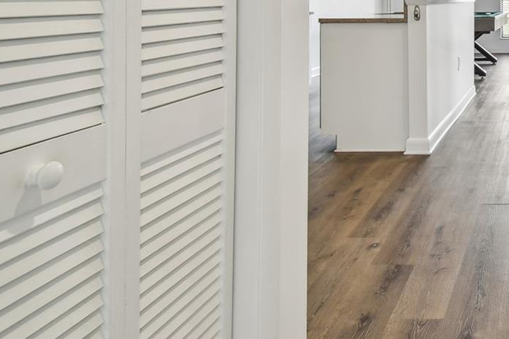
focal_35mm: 37
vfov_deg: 32.7
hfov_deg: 43.2
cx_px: 527
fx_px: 523
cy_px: -7
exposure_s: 1/15
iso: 100
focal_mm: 11
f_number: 7.1
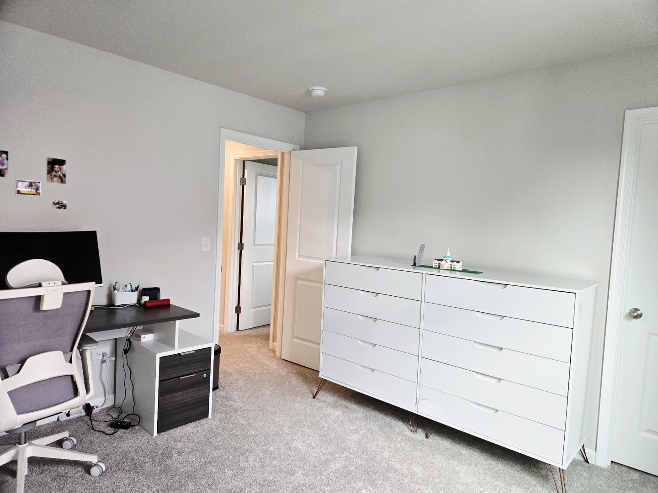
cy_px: 246
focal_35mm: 23
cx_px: 329
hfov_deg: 73.9
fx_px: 437
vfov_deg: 58.9
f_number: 1.8
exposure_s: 1/120
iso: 160
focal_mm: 5.4
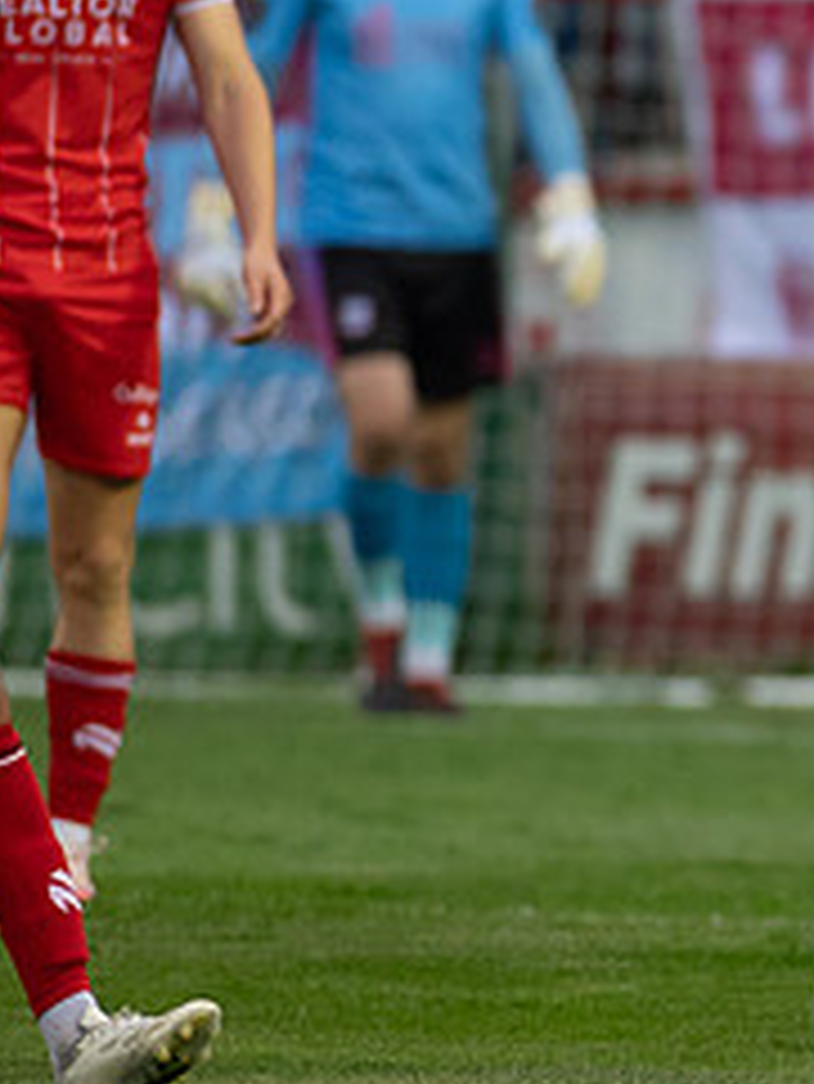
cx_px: 1551
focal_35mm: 1031
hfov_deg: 1.4
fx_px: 32297
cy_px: 182
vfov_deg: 1.9
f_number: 2.8
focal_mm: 300
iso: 2500
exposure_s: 1/1250
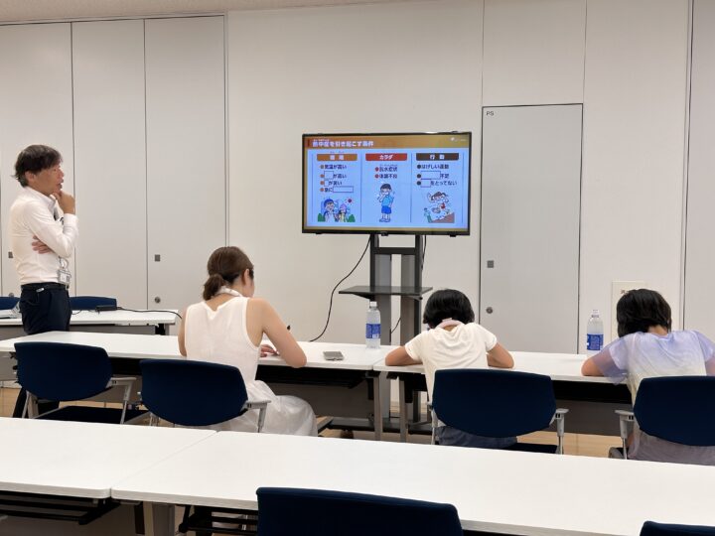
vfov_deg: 30.3
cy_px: 268
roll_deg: -0.2
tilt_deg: -2.8
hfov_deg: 39.7
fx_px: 991
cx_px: 358
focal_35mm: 48
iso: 40
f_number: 1.78
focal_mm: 6.86
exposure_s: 1/119
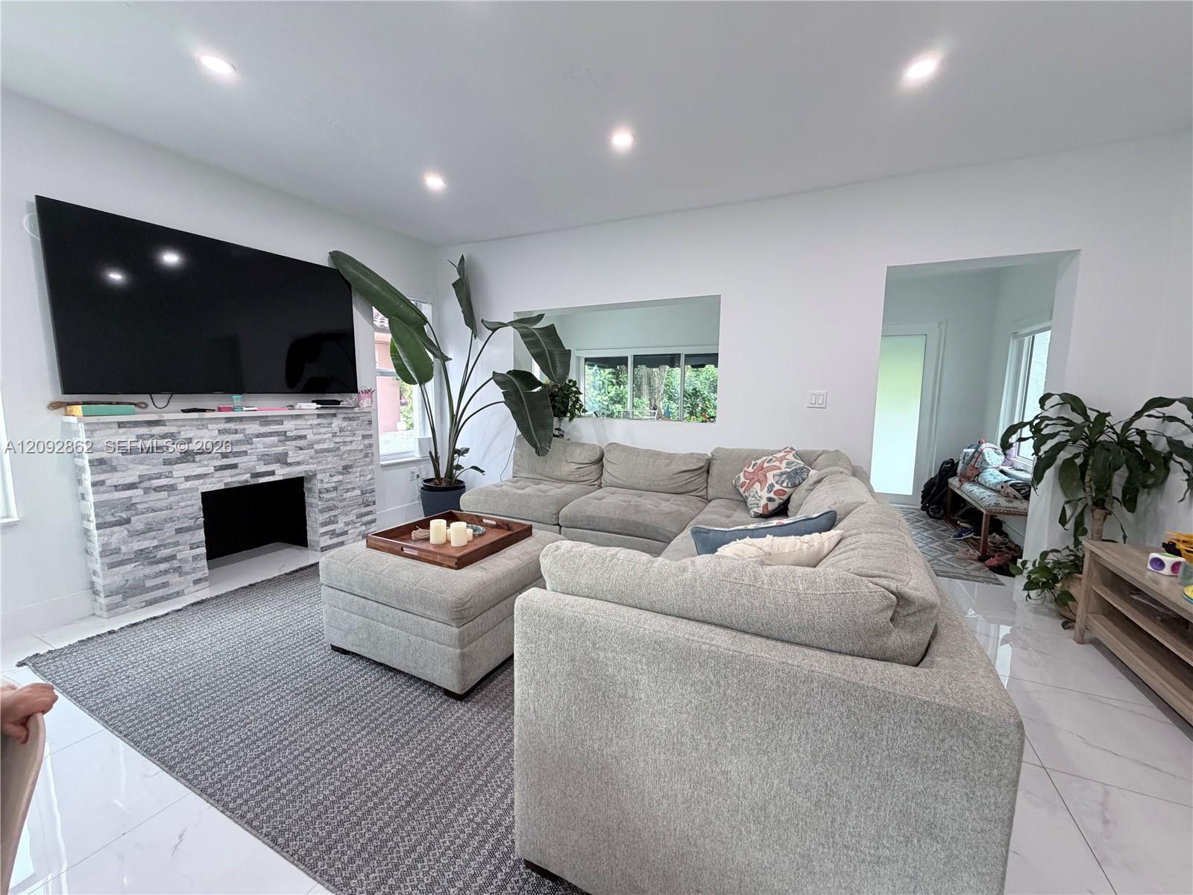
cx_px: 596
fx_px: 482
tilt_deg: -6.6
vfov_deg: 85.7
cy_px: 448
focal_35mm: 14
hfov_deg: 102.1
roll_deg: -0.9
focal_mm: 2.22
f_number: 2.2
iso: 320
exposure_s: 1/120
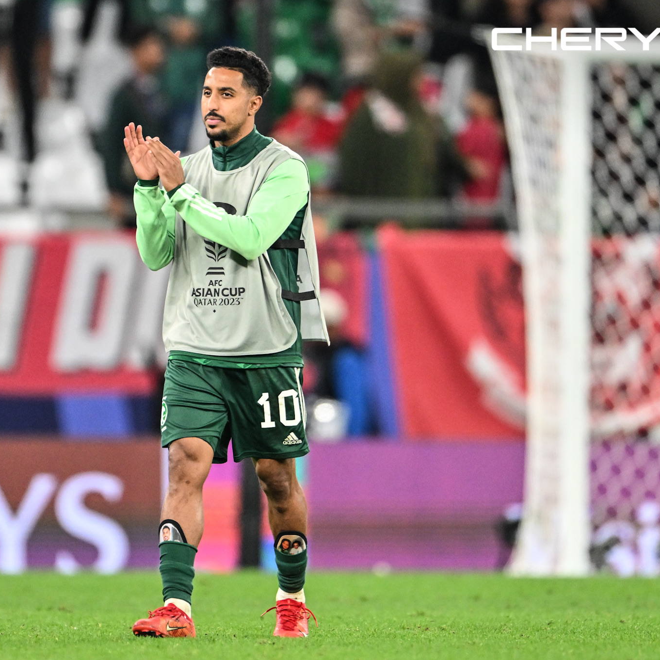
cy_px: 330
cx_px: 214
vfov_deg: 2.4
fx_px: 15445
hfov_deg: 2.4
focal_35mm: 716
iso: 2500
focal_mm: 560
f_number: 4
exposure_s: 1/1000
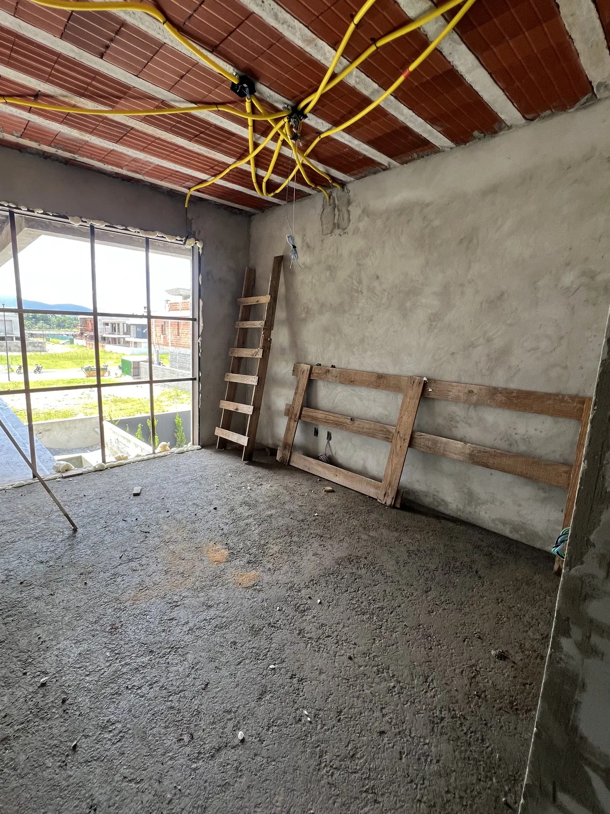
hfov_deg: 81.4
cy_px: 394
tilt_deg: -10.8
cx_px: 267
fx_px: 352
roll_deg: -1.0
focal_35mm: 15
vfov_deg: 98.1
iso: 50
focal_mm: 1.57
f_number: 1.8
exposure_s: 1/99
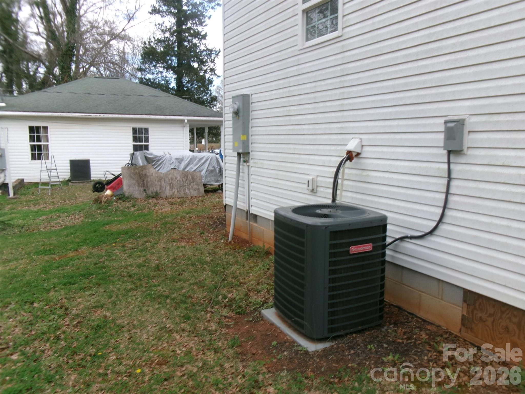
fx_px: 425
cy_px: 197
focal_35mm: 28
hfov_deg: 63.4
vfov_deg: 49.7
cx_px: 262
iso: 100
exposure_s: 1/200
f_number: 3.9
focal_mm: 5.1
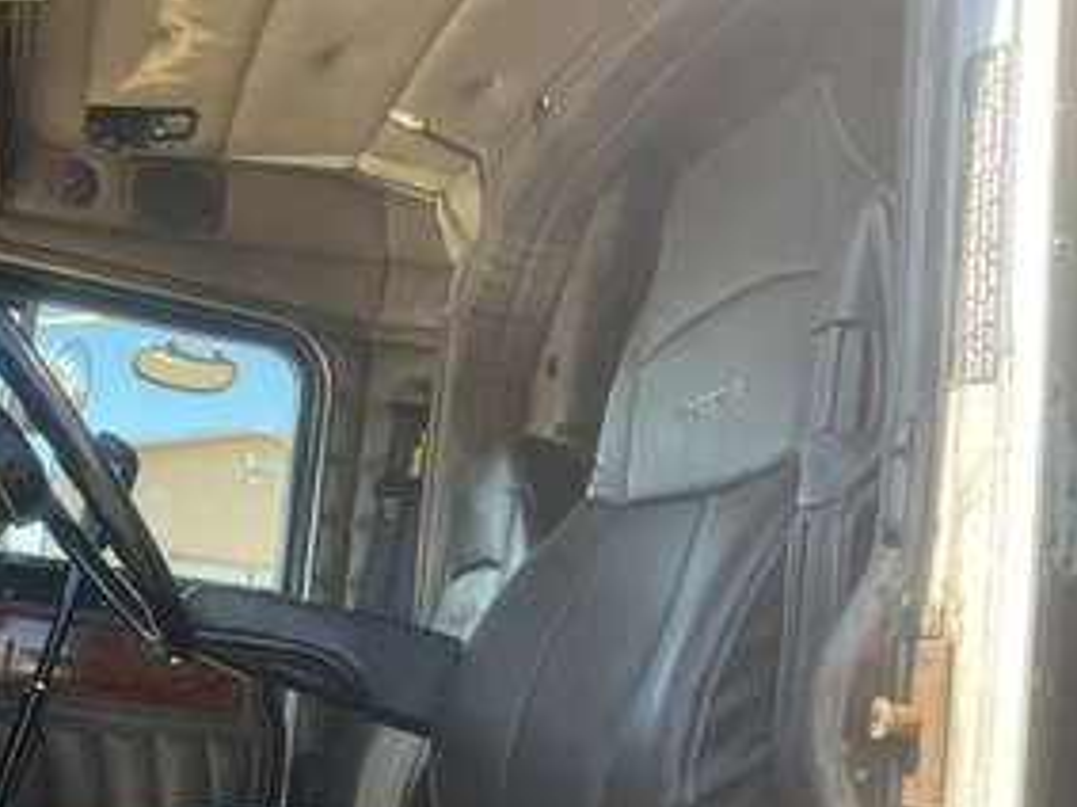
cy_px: 567
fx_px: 1275
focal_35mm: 41
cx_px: 323
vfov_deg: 34.6
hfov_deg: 44.8
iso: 32
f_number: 1.8
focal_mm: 3
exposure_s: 1/152
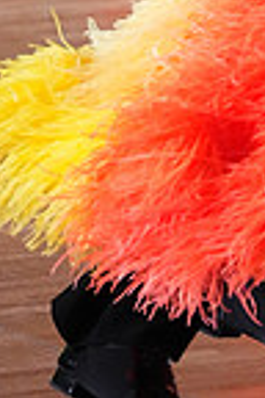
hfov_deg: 1.7
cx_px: 302
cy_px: -401
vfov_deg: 2.5
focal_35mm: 808
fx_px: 8921
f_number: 5.6
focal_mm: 200
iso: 10000
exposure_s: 1/400
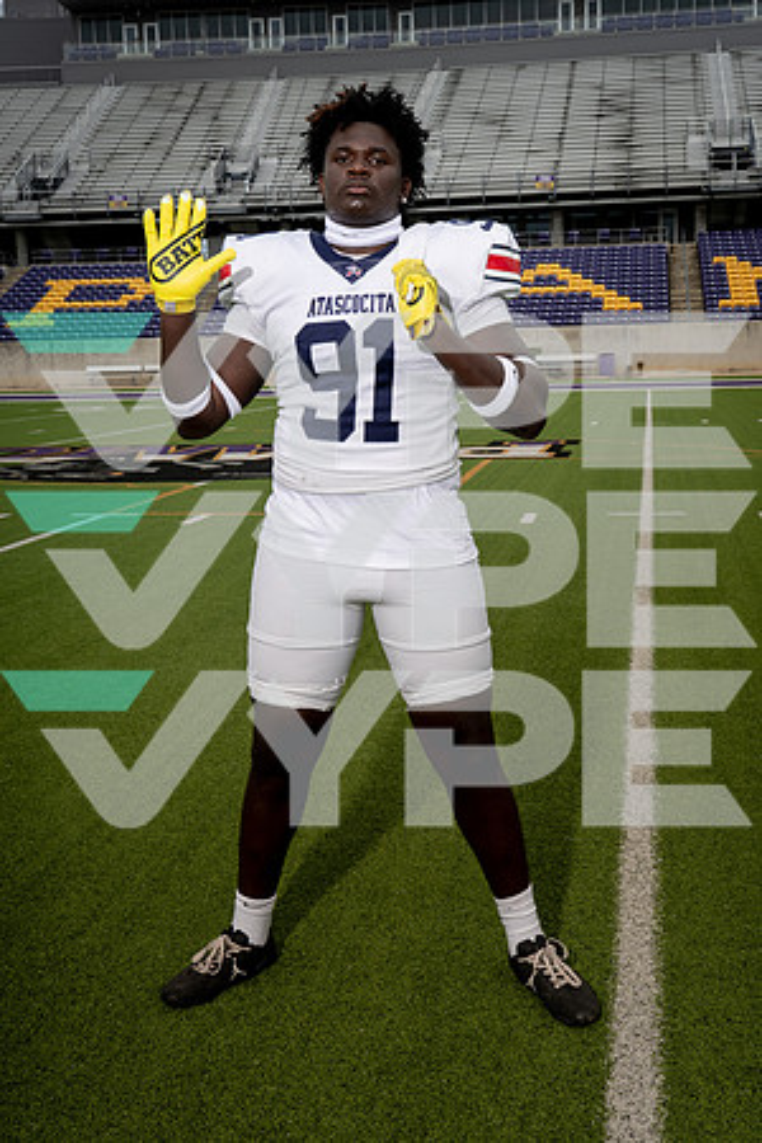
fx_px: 1333
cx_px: 381
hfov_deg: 31.9
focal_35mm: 42
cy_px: 572
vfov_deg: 46.4
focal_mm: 42
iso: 100
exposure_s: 1/250
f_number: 8
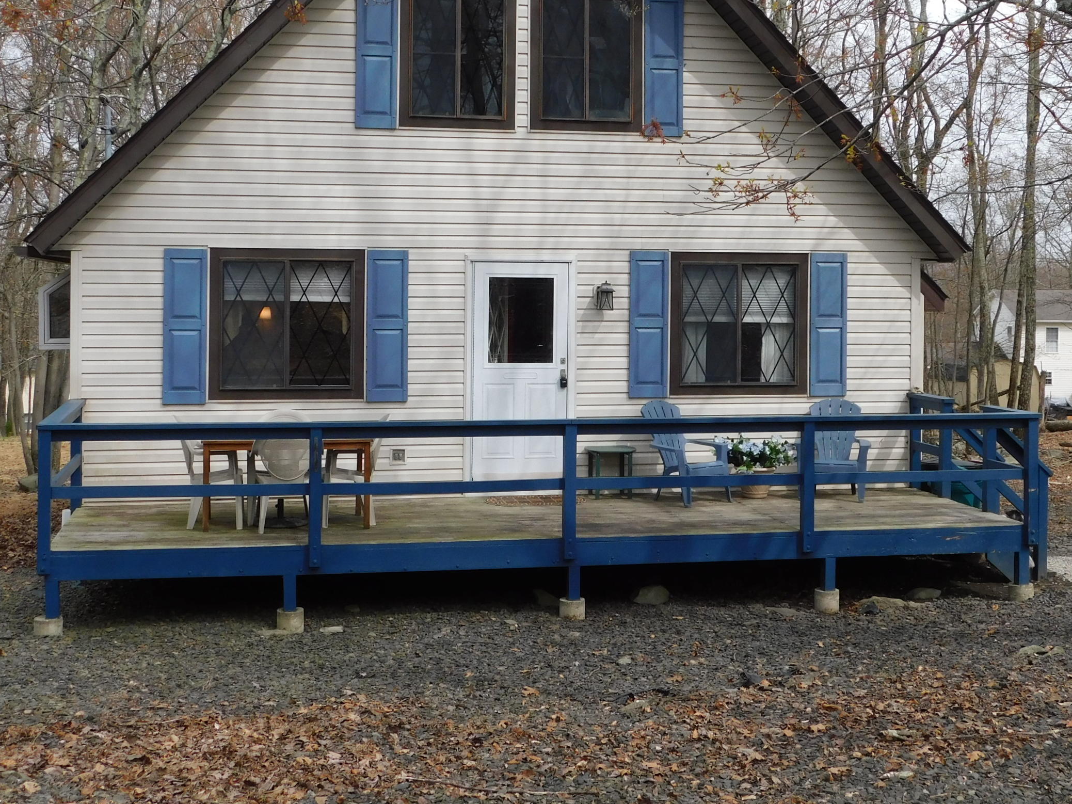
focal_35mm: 52
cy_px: 287
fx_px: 1610
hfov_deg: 36.8
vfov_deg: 27.9
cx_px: 572
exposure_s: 1/800
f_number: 3.5
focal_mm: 6.3
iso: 125
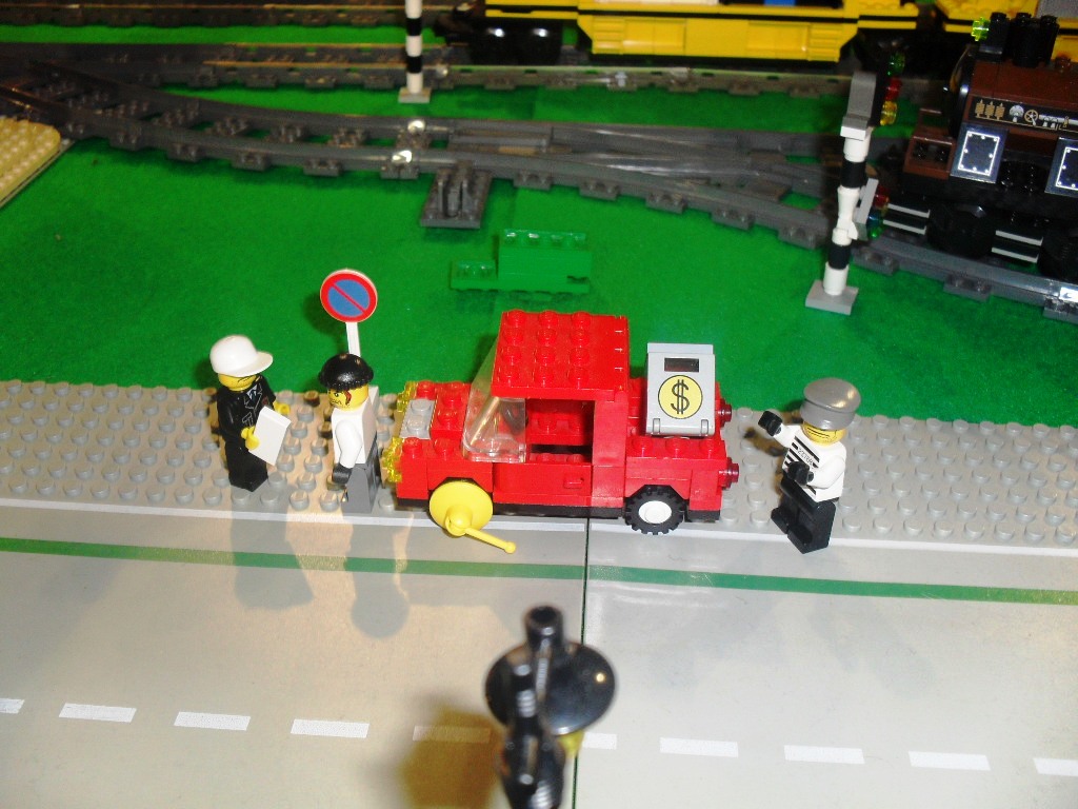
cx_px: 539
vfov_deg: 40.7
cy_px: 404
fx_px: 1090
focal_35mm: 35
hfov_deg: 52.6
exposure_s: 1/45
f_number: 3.2
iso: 200
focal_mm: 6.3
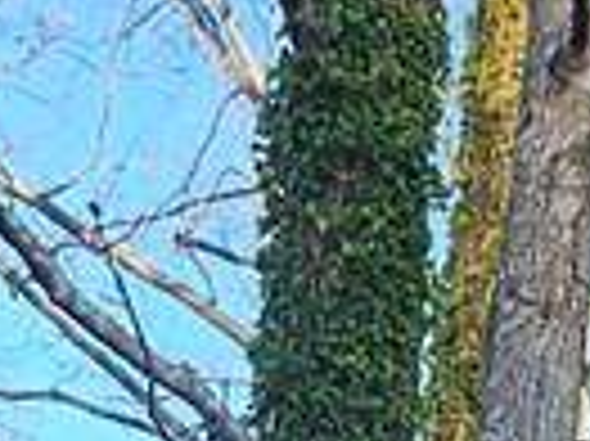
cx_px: 86
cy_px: 1467
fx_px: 3065
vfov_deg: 7.1
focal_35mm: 180
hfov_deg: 10.9
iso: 12
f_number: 1.7
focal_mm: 6.3
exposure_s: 1/120
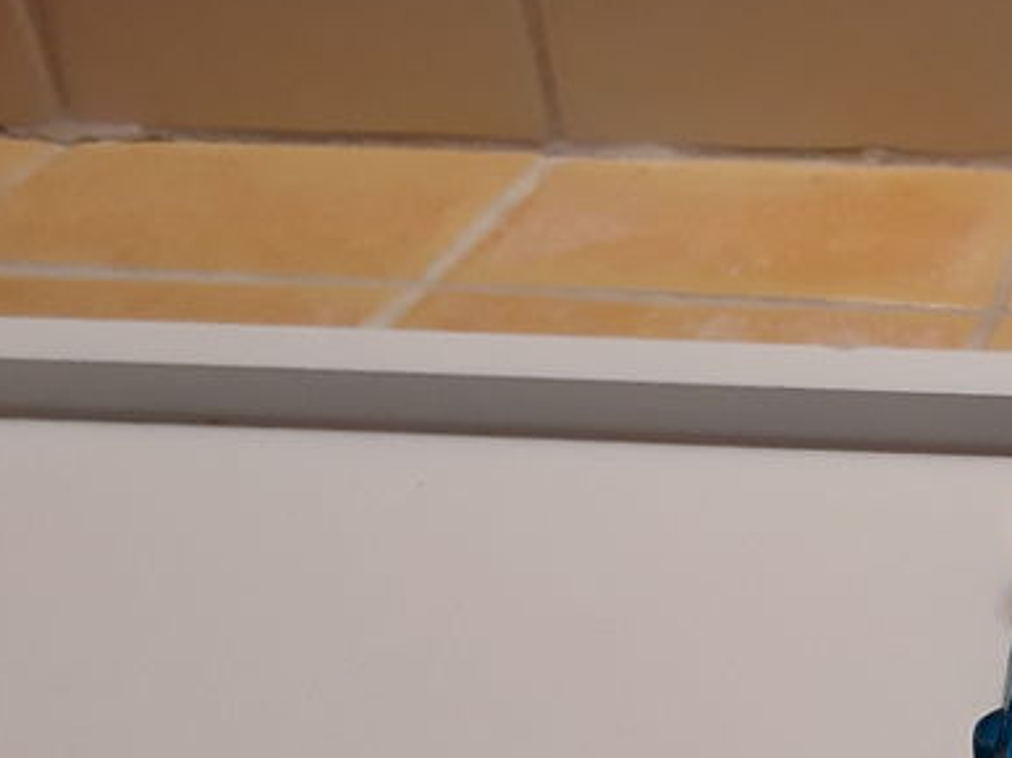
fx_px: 2045
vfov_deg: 20.7
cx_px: 1172
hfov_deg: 25.3
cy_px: 635
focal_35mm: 70
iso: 80
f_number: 1.9
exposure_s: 1/120
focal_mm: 2.91
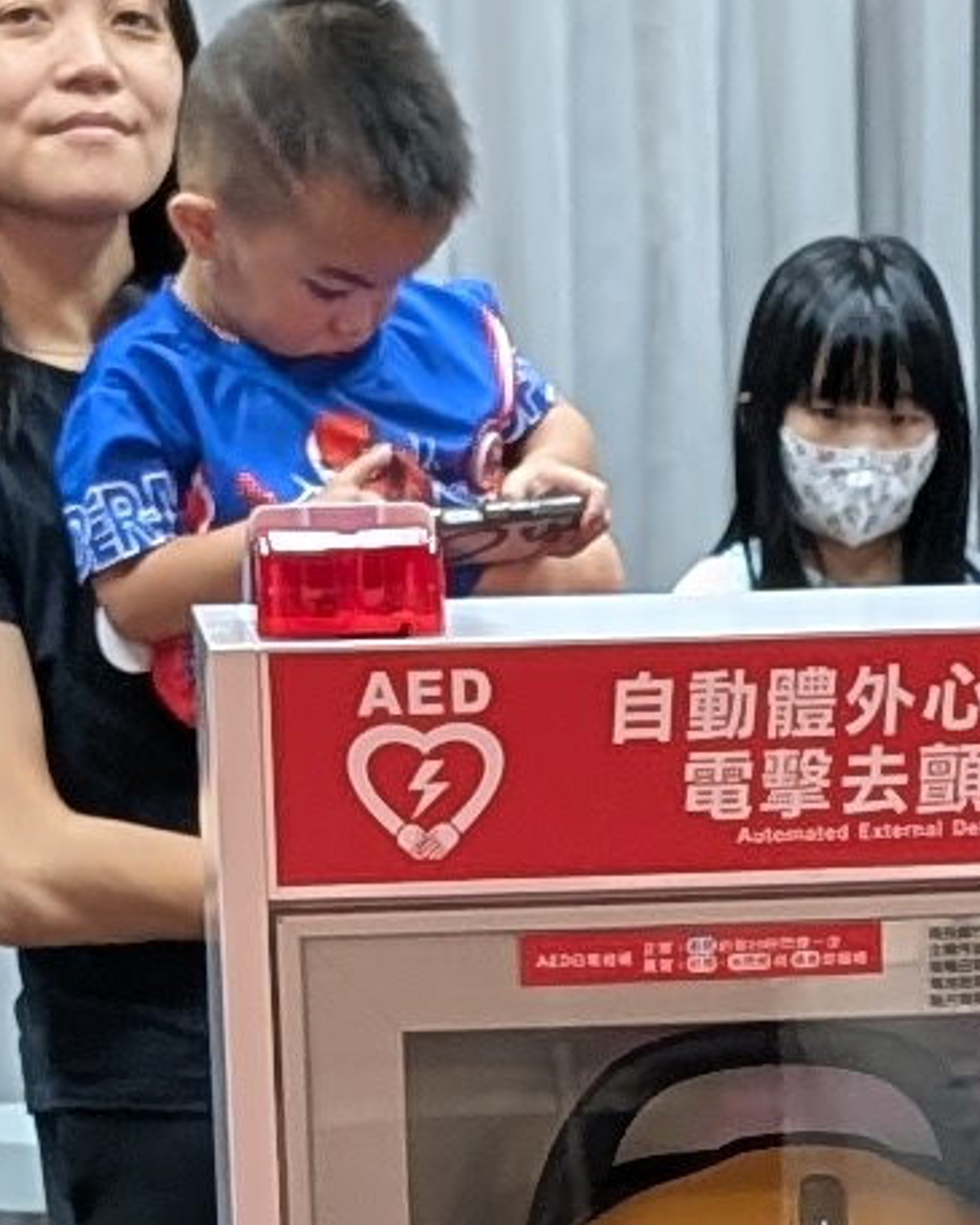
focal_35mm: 210
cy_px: 1762
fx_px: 7611
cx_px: 805
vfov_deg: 9.0
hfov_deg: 7.4
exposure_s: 1/60
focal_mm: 6.9
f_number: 1.68
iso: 152
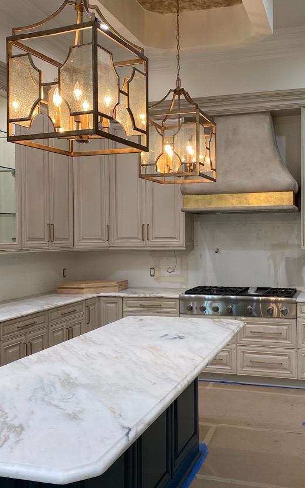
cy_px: 237
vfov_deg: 54.0
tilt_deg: +0.6
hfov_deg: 34.9
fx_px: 479
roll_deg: -0.1
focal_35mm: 36
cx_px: 209
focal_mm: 4.25
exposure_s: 1/60
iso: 80
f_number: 1.8
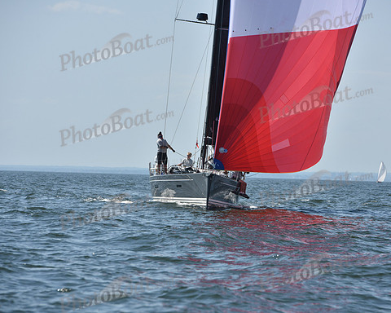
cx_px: 217
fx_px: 2627
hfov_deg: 8.5
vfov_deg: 6.8
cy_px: 156
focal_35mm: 227
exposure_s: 1/1250
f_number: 8
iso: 250
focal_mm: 200
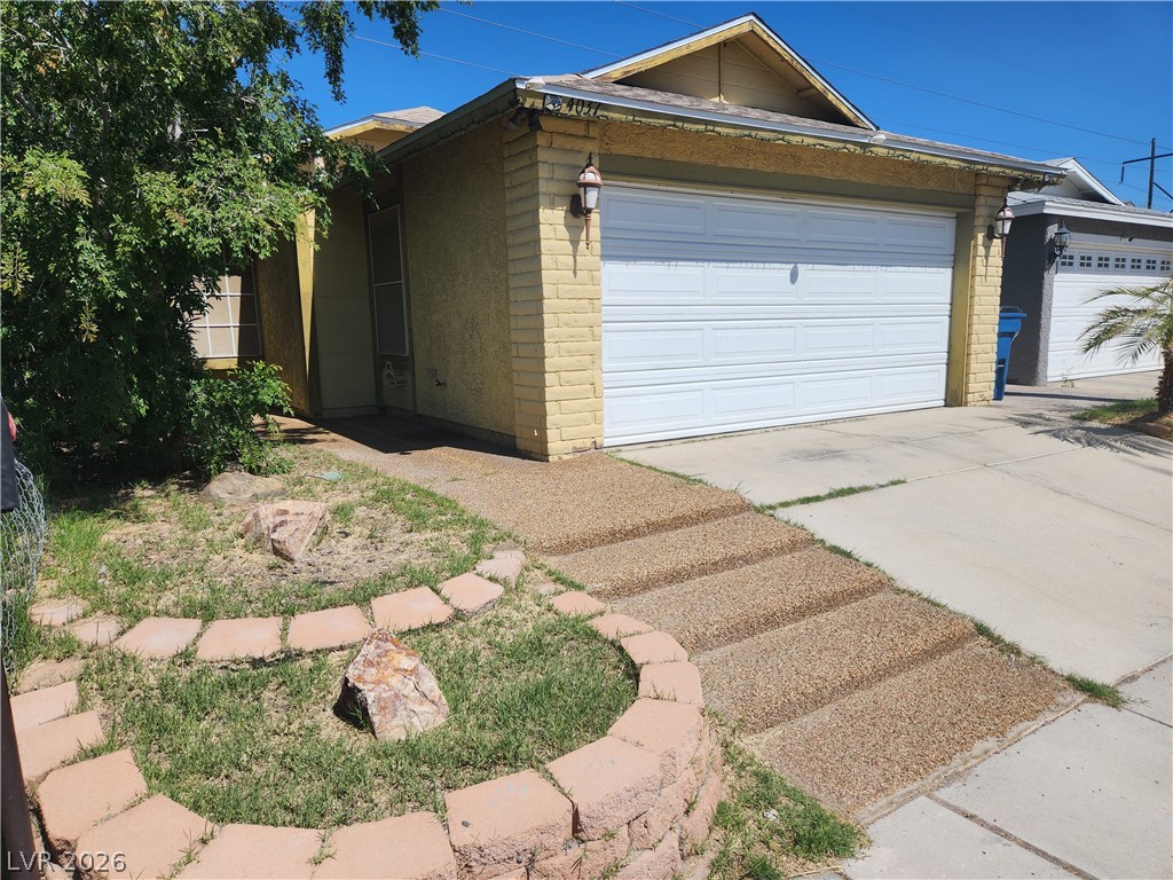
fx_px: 779
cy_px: 440
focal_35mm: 23
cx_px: 586
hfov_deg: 73.9
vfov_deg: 58.9
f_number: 1.8
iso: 20
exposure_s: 1/3018
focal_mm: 5.4
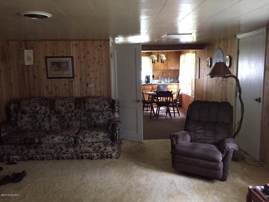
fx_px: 225
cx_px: 134
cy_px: 101
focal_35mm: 29
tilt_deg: -9.2
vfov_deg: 48.2
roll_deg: +0.0
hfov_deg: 61.7
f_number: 2.2
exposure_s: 1/20
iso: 250
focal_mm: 4.15
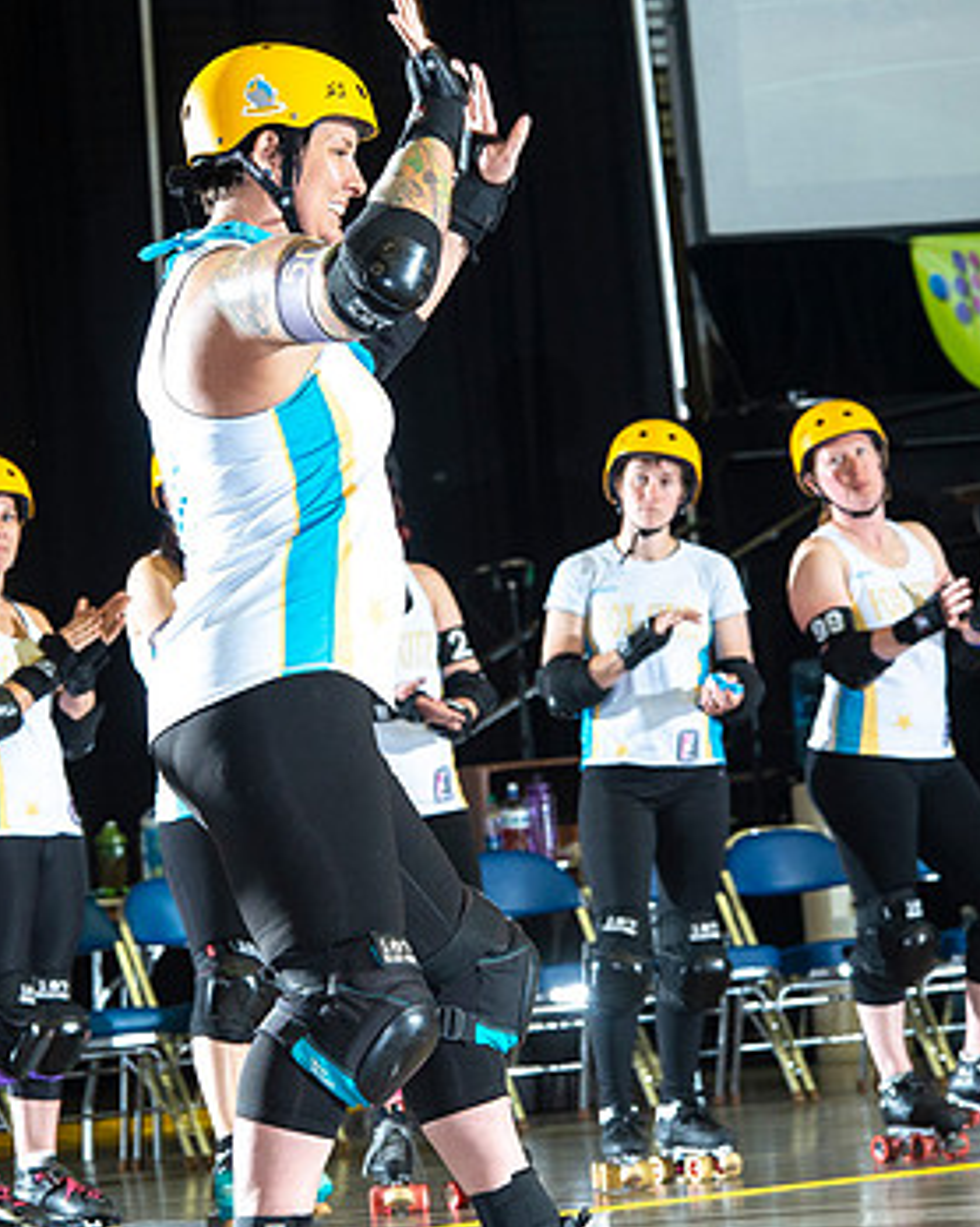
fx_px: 7947
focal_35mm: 219
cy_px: 622
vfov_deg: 8.8
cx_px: 328
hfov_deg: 7.1
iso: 1600
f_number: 8
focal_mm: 140
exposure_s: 1/160
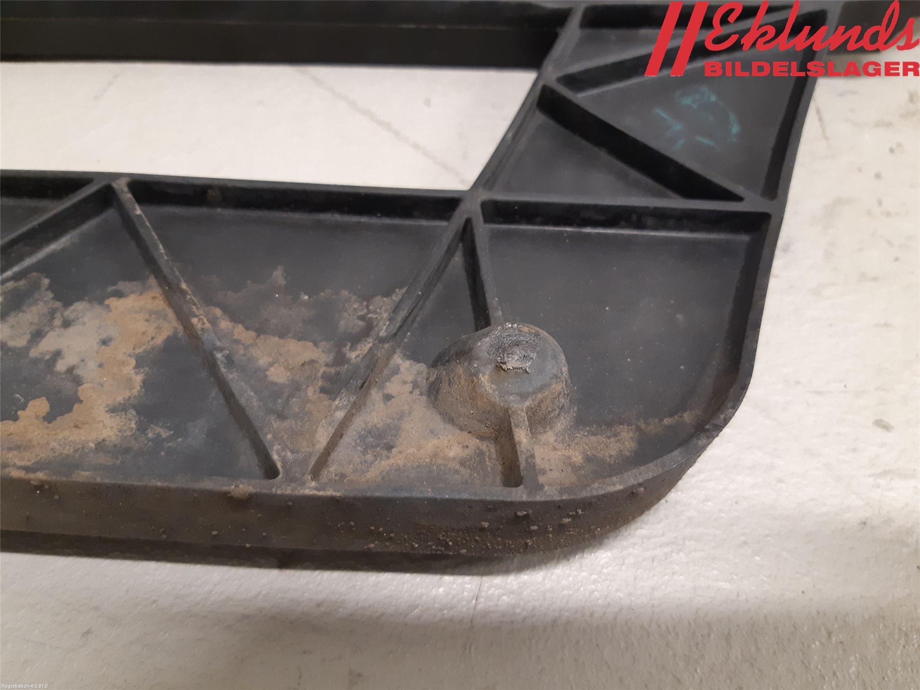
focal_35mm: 26
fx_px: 691
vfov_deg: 53.1
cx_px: 460
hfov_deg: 67.3
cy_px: 345
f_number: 1.7
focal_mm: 3.93
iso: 200
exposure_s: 1/33
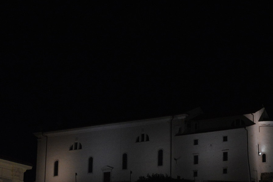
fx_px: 675
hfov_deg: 22.8
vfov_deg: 15.3
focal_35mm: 89
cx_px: 176
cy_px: 151
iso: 900
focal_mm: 22
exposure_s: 1/15
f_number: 4
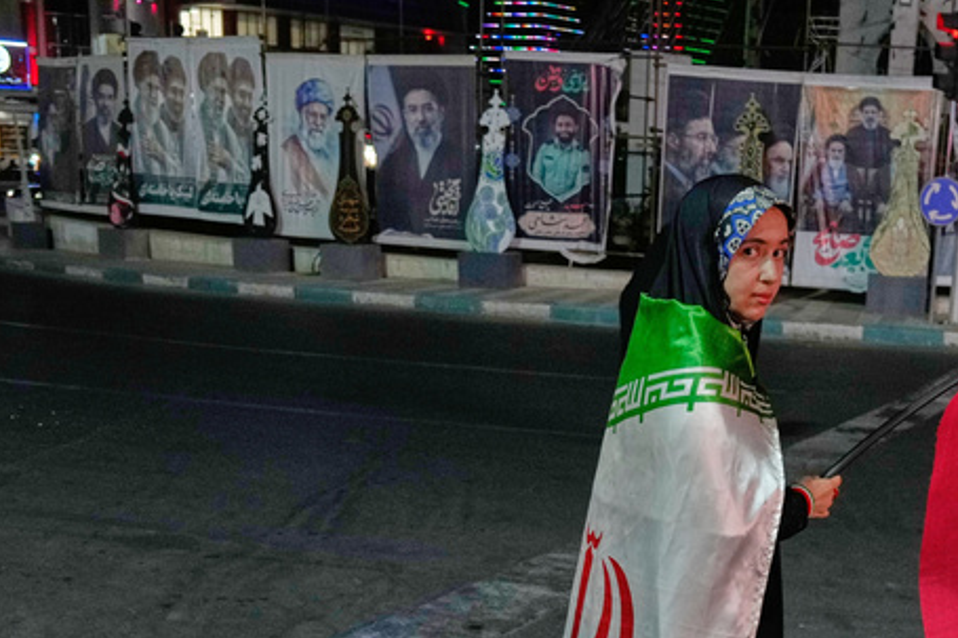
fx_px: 1436
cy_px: 600
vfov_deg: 24.2
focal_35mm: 54
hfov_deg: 36.0
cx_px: 731
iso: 2000
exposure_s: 1/200
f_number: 4
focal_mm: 24
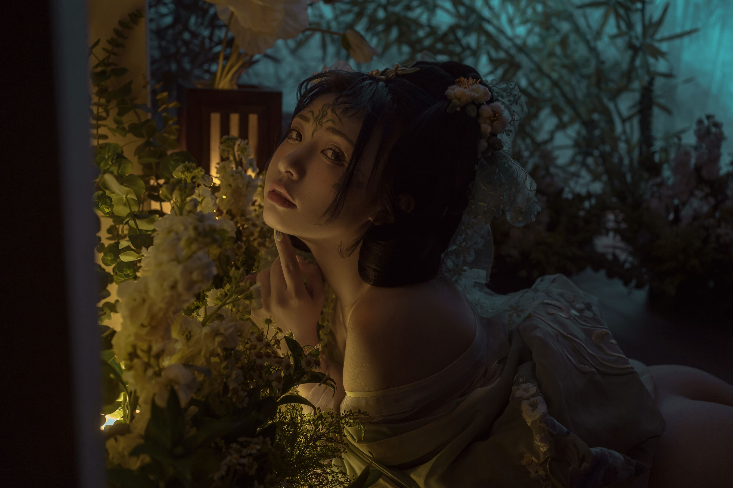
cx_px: 366
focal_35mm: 35
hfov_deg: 54.4
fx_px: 713
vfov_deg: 37.9
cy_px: 244
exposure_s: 1/40
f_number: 3.5
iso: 640
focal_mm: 35
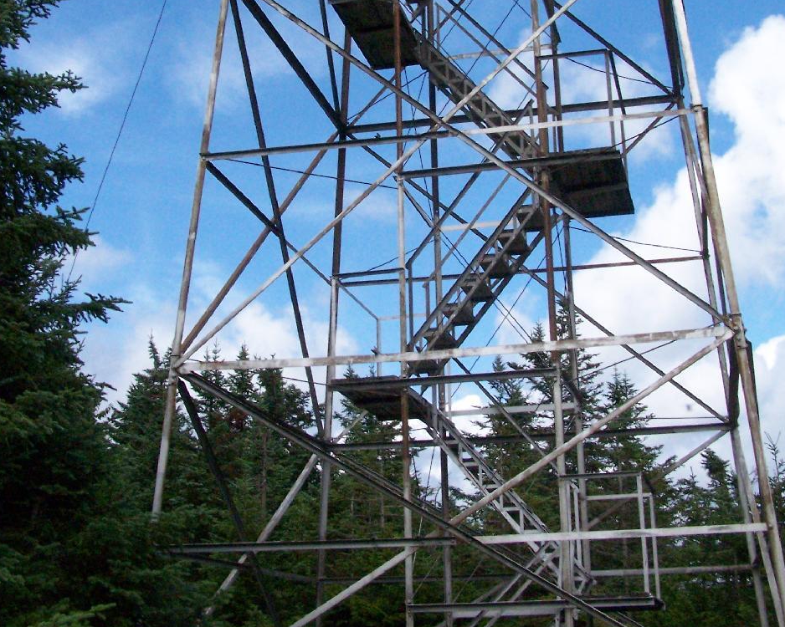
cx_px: 403
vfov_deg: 27.9
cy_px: 202
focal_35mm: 54
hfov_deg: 34.7
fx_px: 1254
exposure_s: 1/1600
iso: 400
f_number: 5.6
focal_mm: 6.3
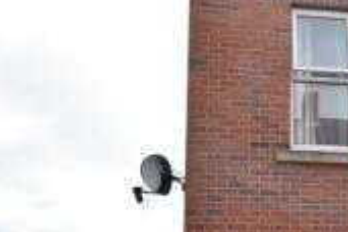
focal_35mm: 67
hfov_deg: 27.2
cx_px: 397
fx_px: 648
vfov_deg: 19.9
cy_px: 207
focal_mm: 16
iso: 100
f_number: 8
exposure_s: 1/200
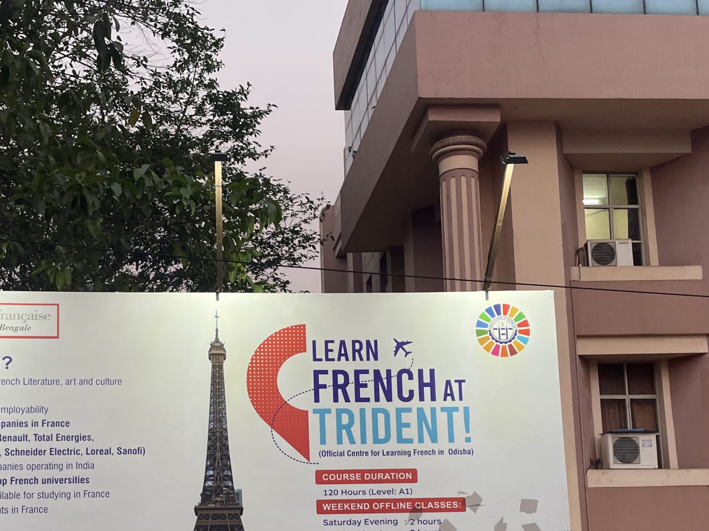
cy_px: 428
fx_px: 963
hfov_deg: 40.2
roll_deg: +1.9
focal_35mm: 47
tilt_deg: +8.7
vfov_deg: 30.1
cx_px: 271
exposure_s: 1/100
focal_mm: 4.2
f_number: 1.6
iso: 100
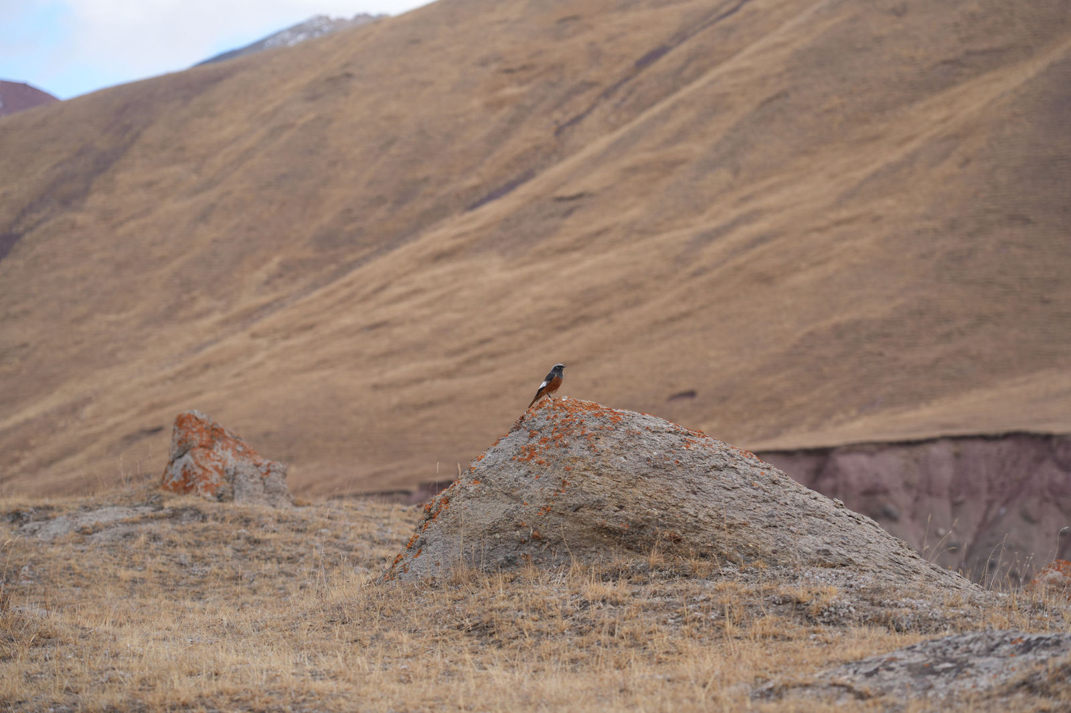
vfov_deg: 13.0
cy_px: 356
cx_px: 536
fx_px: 3123
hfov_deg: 19.5
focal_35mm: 105
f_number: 5
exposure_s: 1/250
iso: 100
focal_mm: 105
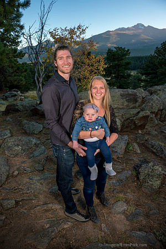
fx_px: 166
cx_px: 83
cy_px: 124
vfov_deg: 73.7
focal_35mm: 24
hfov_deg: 53.1
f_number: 6.3
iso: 100
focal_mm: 24
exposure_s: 1/125
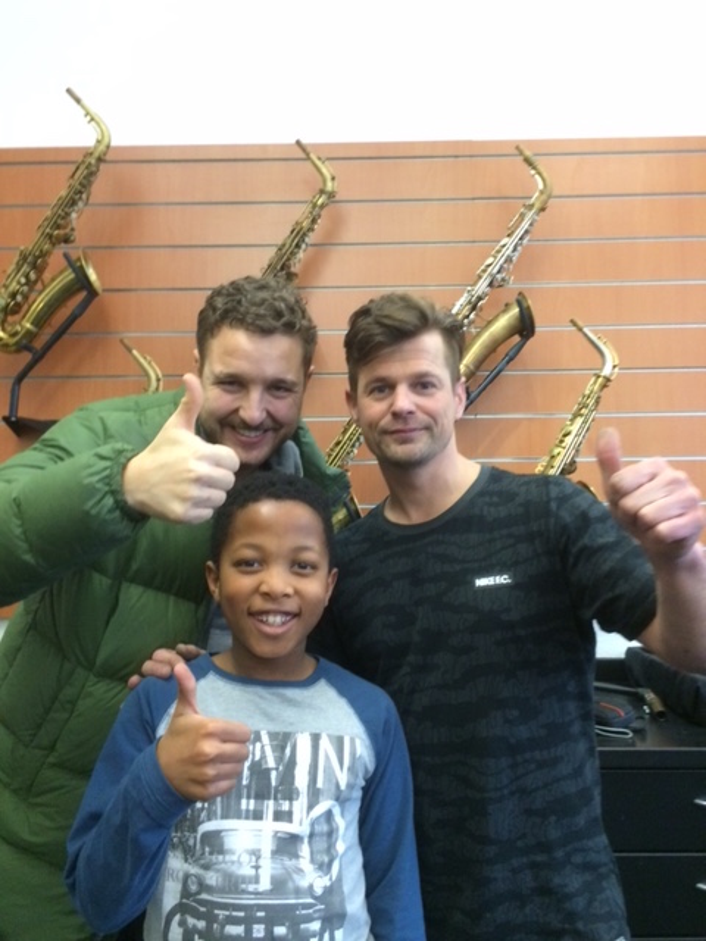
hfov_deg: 48.2
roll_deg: +0.4
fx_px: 789
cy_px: 470
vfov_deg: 61.7
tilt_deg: +0.1
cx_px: 353
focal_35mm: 29
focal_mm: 4.15
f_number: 2.2
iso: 320
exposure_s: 1/33
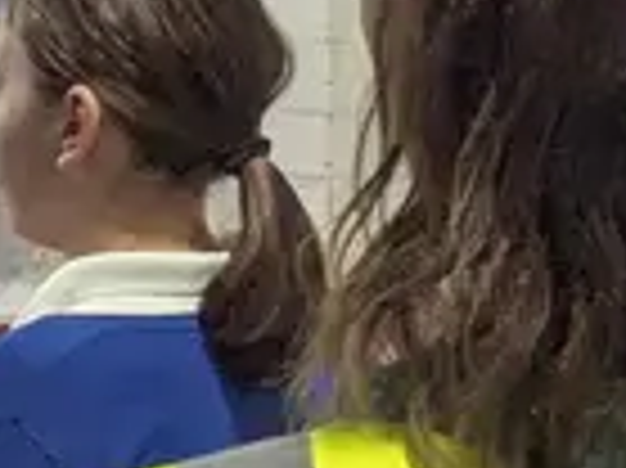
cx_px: -964
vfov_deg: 5.6
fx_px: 4806
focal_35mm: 266
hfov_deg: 7.0
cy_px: 58
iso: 1102
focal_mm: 6.81
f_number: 1.85
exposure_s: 1/863
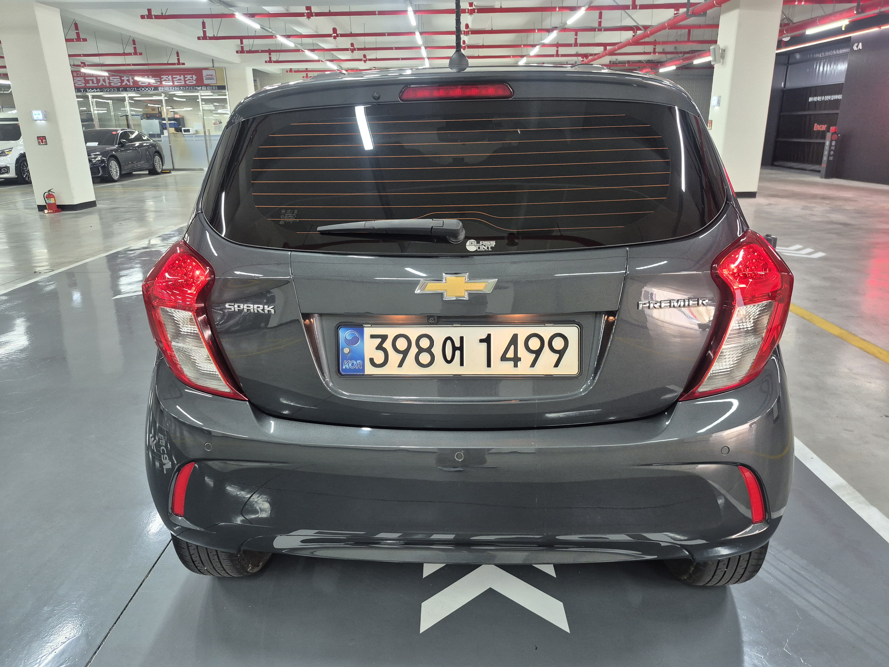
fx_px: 591
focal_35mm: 23
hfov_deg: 73.9
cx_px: 444
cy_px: 334
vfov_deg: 58.9
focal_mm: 5.4
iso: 250
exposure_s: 1/120
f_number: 1.8
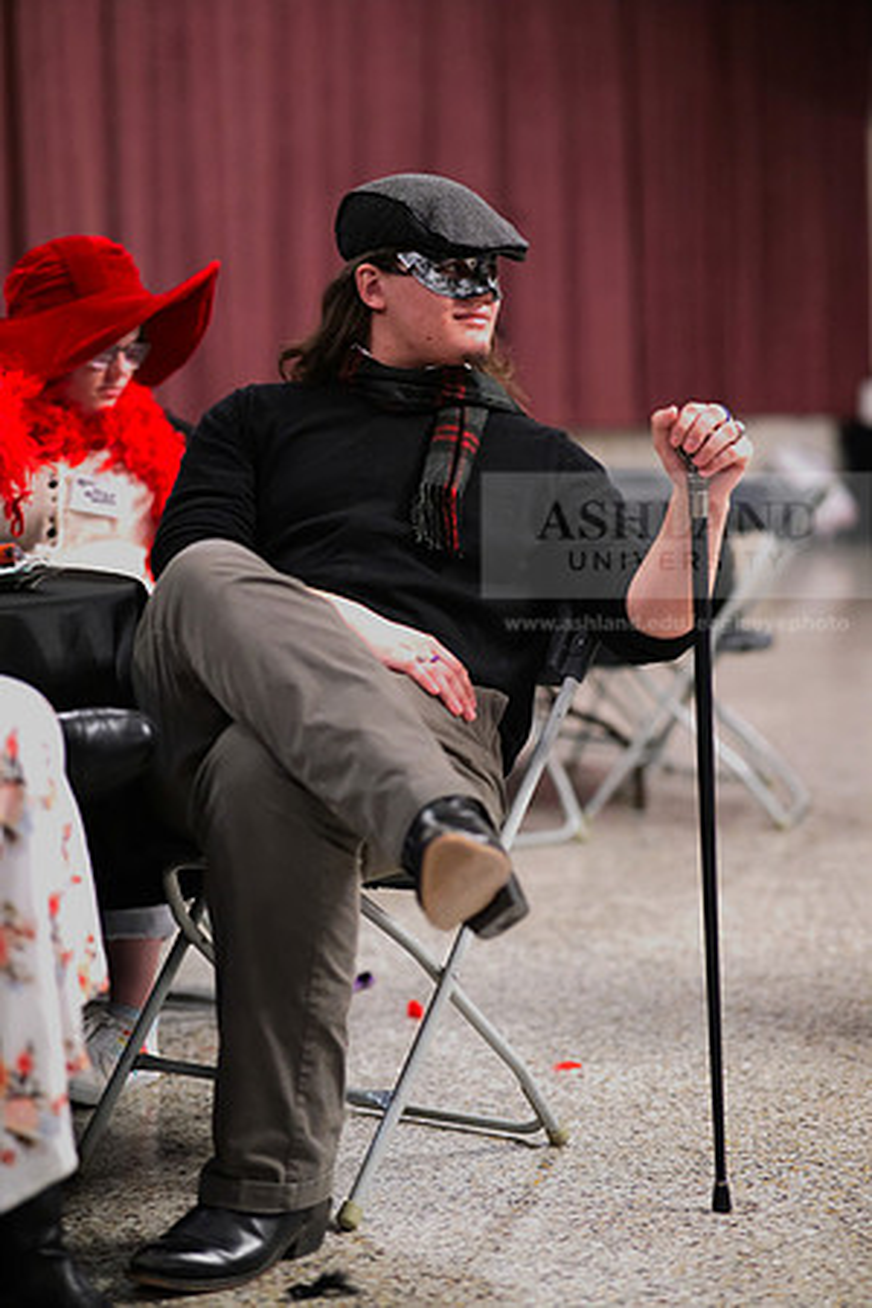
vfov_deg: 23.9
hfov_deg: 16.1
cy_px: 654
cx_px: 436
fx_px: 3088
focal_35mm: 85
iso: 2500
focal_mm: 85
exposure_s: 1/100
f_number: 1.8
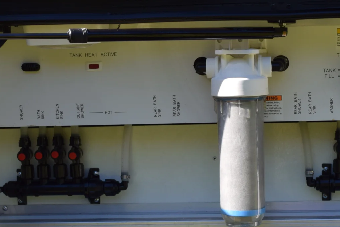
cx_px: 256
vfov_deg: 13.4
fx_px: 956
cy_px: 190
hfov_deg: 20.0
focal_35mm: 101
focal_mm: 27
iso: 200
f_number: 8
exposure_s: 1/250
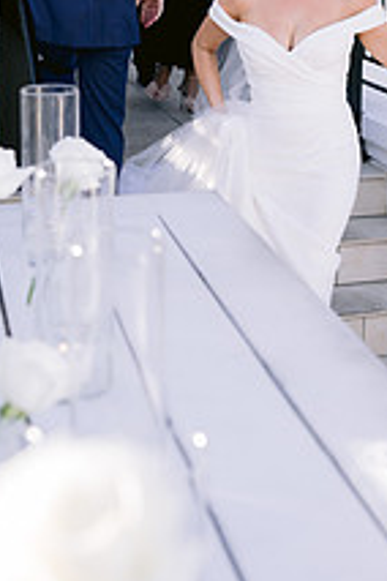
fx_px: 1193
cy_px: 44
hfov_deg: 18.1
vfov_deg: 26.3
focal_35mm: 74
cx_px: 357
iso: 200
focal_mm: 35
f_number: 2.8
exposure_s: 1/640
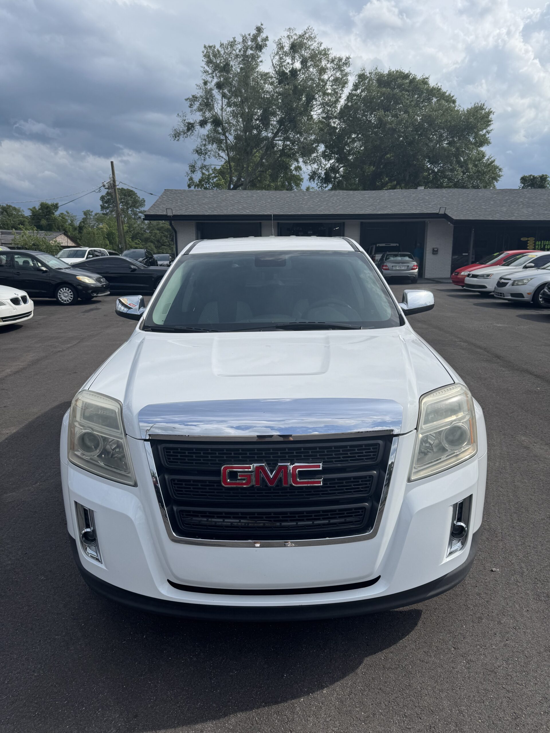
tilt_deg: -11.0
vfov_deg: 71.6
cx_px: 275
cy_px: 366
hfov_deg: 56.8
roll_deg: +0.9
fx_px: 508
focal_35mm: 24
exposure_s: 1/7092
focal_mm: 6.76
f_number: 1.78
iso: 80
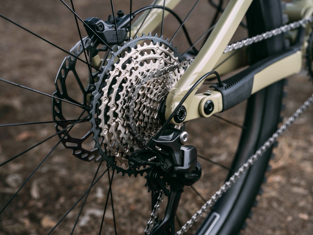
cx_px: 156
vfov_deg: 21.0
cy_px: 118
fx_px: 633
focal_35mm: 70
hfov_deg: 27.8
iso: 64
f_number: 4.8
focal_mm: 90
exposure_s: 1/60
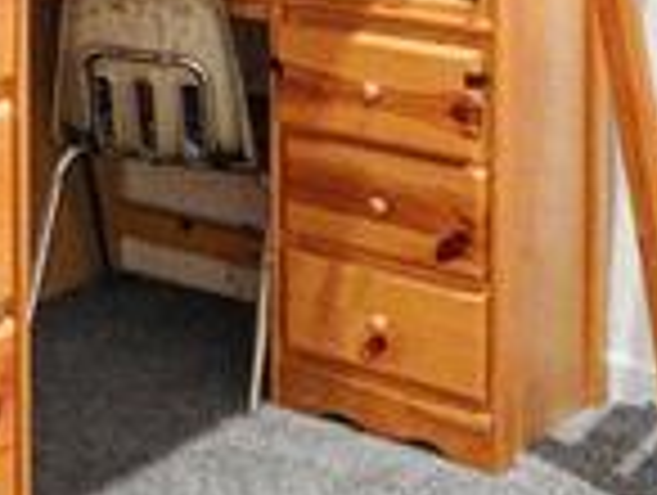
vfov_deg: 14.4
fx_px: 1730
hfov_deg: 20.7
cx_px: -32
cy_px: -385
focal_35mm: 91
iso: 382
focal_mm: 2.2
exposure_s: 1/30
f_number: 2.2
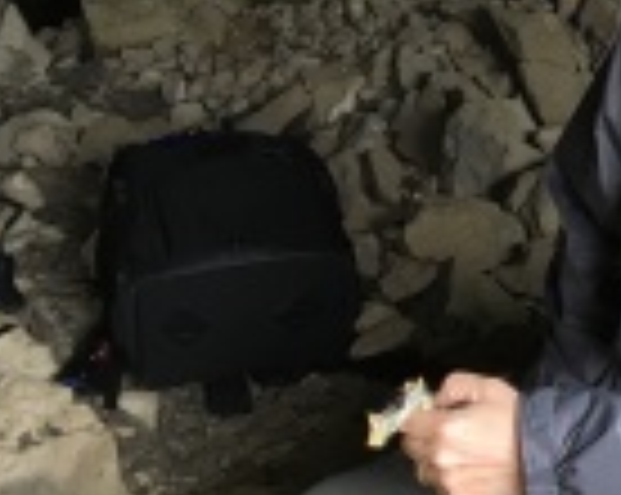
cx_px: 952
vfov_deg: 13.4
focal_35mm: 113
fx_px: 2074
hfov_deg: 15.6
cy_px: 0
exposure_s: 1/30
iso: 25
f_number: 2.2
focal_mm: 4.15
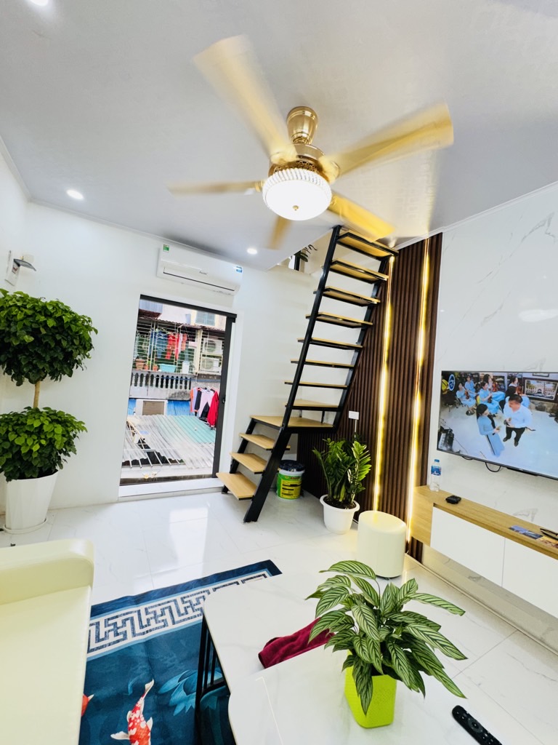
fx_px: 301
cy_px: 372
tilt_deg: +2.4
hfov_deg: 85.7
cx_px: 279
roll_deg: -5.7
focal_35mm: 14
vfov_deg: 102.1
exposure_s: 1/100
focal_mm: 2.22
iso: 125
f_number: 2.2
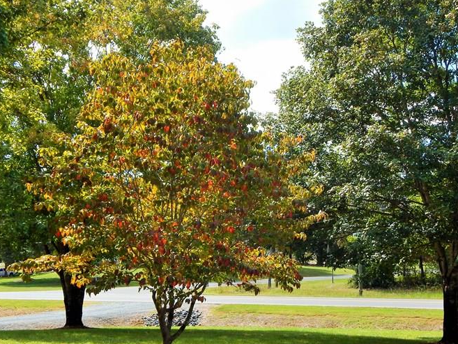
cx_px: 270
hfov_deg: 36.1
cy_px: 177
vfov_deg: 27.5
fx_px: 701
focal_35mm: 53
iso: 125
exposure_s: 1/800
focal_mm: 6.1
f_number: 3.3
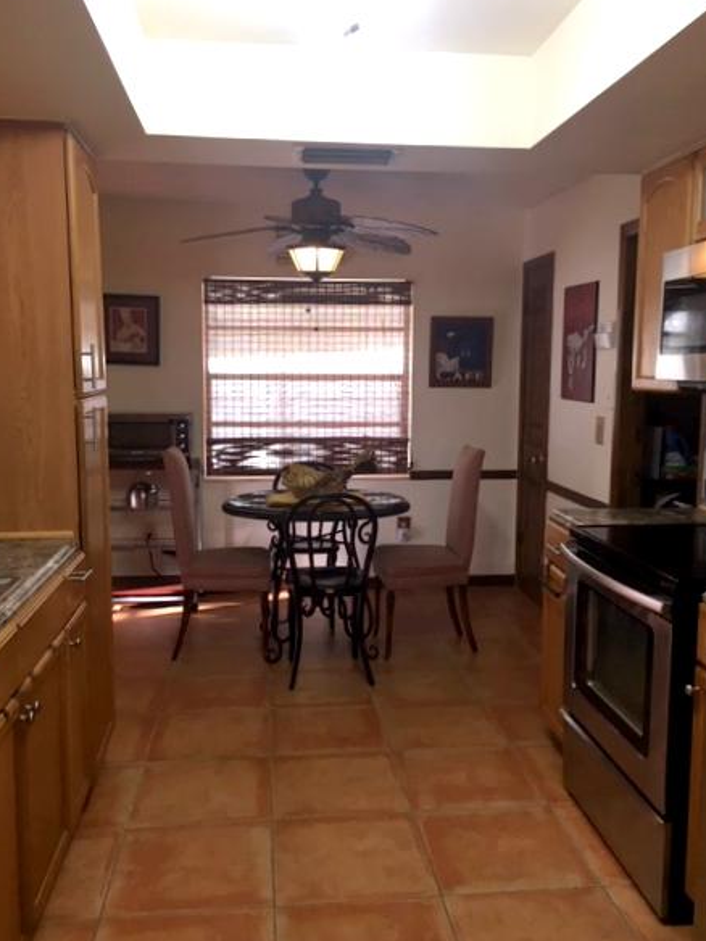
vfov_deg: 58.3
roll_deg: +0.4
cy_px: 477
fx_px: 843
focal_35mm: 31
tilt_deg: -8.4
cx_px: 359
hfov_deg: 45.4
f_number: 2.2
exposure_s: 1/30
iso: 50
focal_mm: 4.15
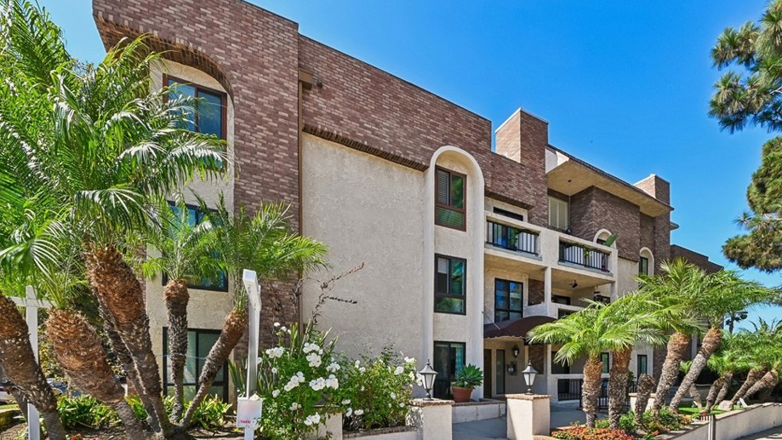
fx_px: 290
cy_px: 243
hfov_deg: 106.7
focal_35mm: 14
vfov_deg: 74.1
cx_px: 369
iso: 250
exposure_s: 1/25
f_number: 22
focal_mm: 12
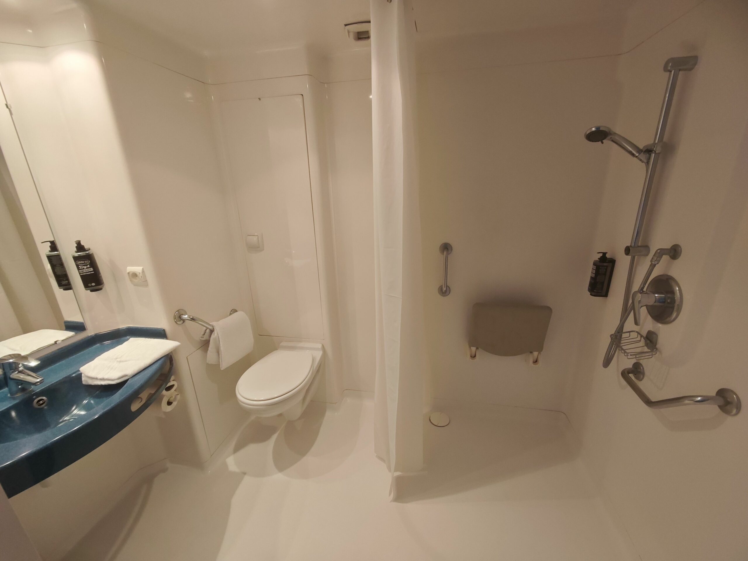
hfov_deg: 102.1
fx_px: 303
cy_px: 280
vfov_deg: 85.7
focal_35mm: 14
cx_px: 374
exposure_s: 1/25
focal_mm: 2.16
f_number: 2.2
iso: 800
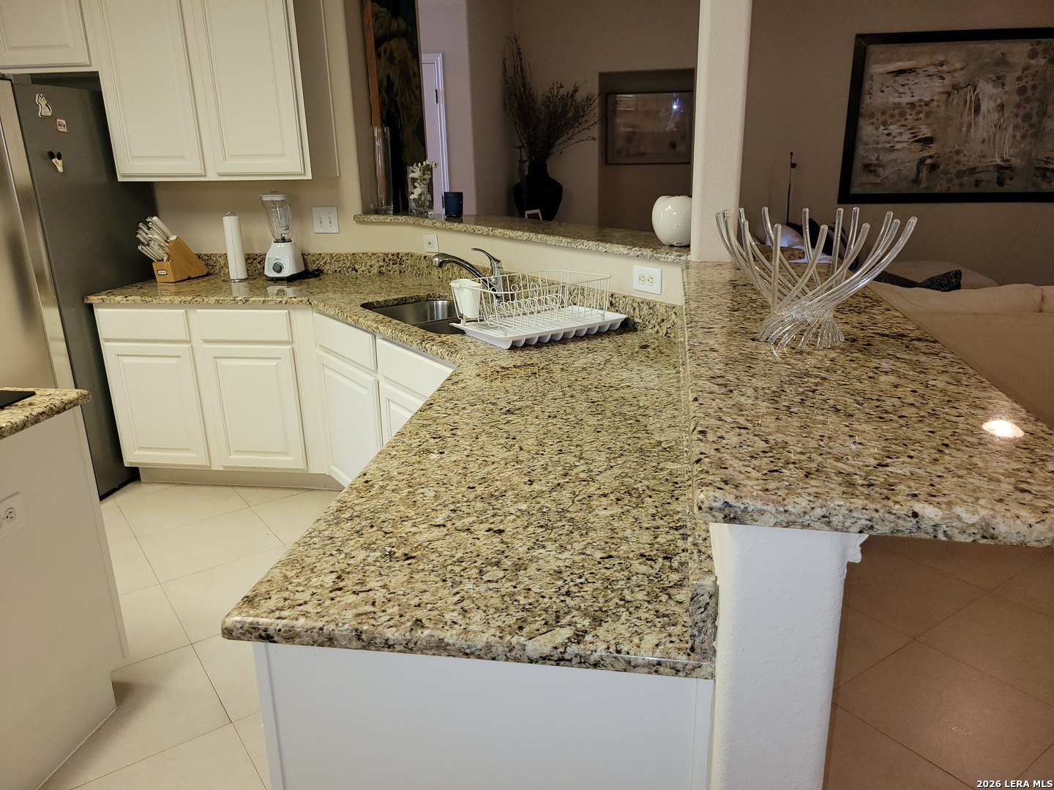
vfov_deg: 53.1
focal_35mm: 26
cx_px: 527
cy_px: 395
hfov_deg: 67.3
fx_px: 792
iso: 125
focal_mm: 5.4
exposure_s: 1/40
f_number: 1.8
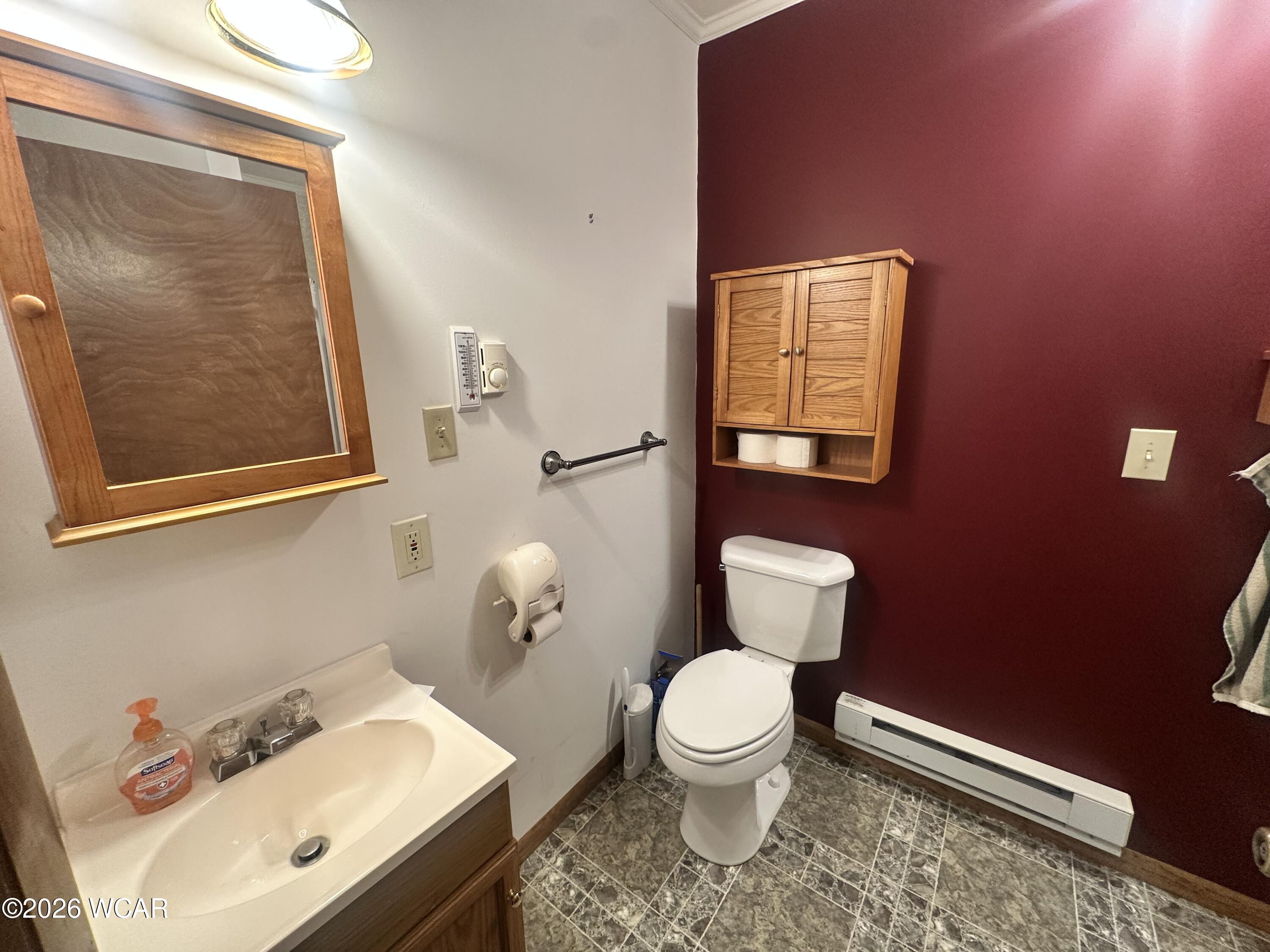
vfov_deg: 85.7
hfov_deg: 102.1
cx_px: 635
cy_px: 476
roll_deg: +1.1
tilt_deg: -12.8
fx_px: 514
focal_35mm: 14
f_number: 2.2
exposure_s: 1/60
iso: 160
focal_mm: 2.22
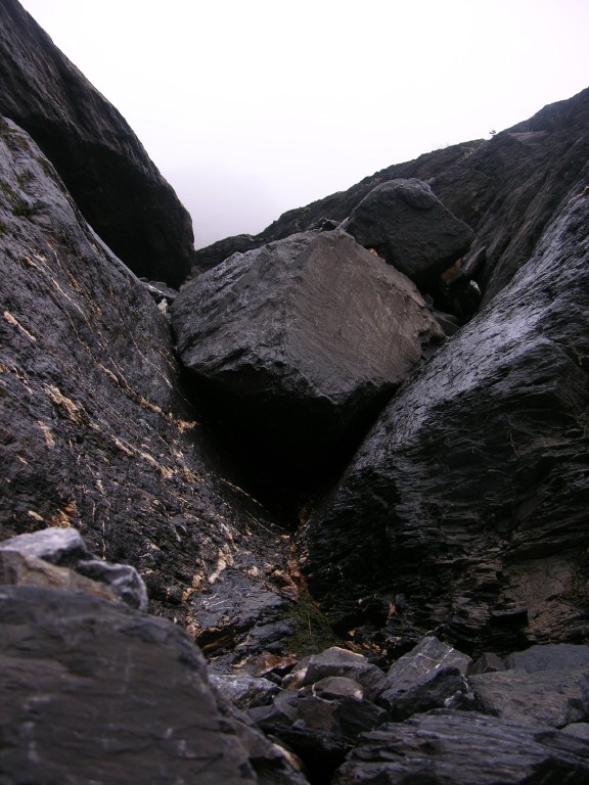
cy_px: 392
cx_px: 294
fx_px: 794
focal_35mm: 35
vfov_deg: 52.6
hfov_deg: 40.7
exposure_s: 1/23.3
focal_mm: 8.9
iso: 50
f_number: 2.8
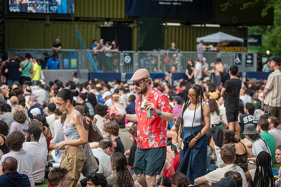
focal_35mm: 105
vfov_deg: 13.0
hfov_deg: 19.5
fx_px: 820
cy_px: 94
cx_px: 140
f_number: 3.2
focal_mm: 105
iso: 400
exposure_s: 1/800
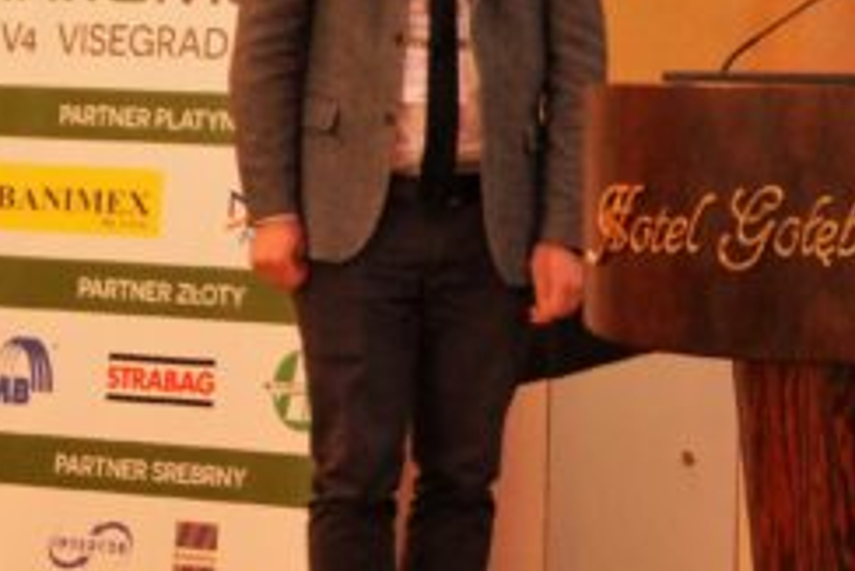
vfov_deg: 5.3
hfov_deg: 7.9
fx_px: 6168
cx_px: 760
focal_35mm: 260
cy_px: 238
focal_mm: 55
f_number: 5.6
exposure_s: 1/20
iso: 1600
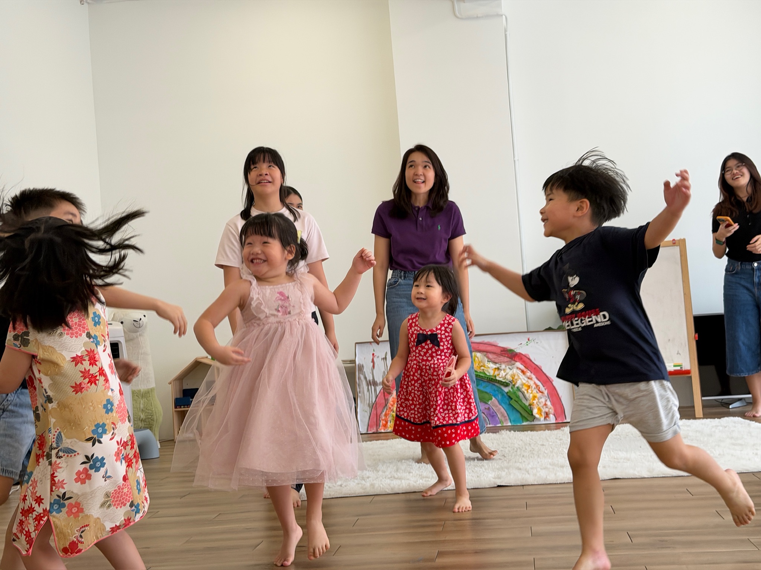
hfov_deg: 39.7
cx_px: 380
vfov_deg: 30.3
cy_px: 285
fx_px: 1055
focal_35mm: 48
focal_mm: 6.76
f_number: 1.78
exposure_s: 1/121
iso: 64
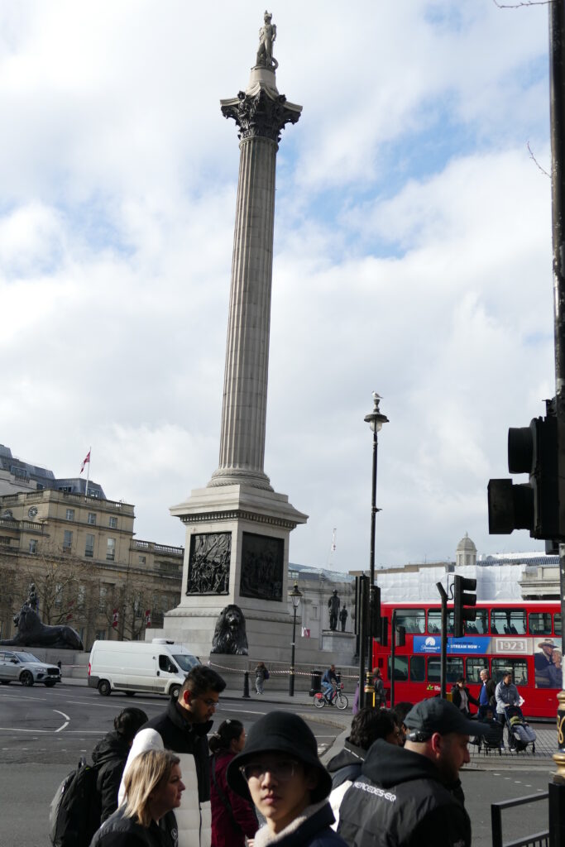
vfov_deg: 43.6
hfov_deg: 29.9
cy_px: 424
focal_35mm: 45
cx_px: 282
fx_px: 1059
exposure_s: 1/1300
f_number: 3.2
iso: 125
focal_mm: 16.24
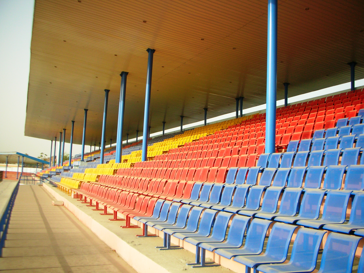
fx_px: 368
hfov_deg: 52.6
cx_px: 182
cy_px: 136
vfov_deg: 40.7
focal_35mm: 35
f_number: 8.5
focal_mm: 5.8
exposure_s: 1/70.1
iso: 50
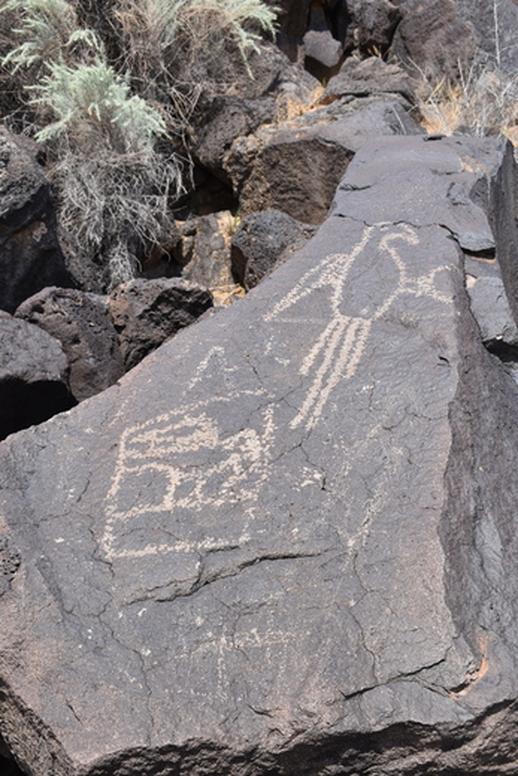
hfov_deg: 29.0
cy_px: 388
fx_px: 1003
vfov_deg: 42.3
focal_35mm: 46
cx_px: 259
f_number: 9
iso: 200
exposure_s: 1/400
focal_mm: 31
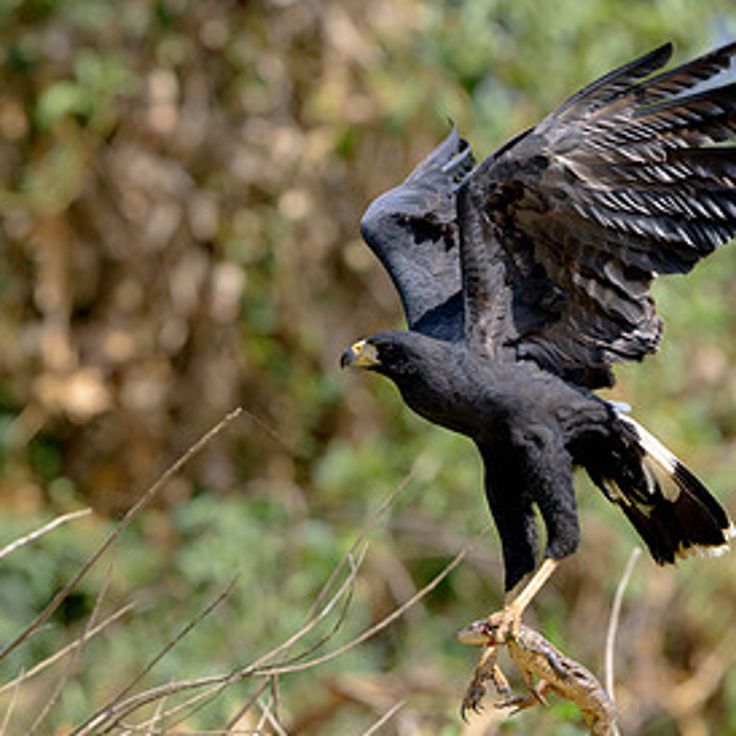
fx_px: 17296
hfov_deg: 2.4
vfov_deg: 2.4
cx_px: 183
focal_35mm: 719
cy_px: 450
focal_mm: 400
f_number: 4.5
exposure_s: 1/3200
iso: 500
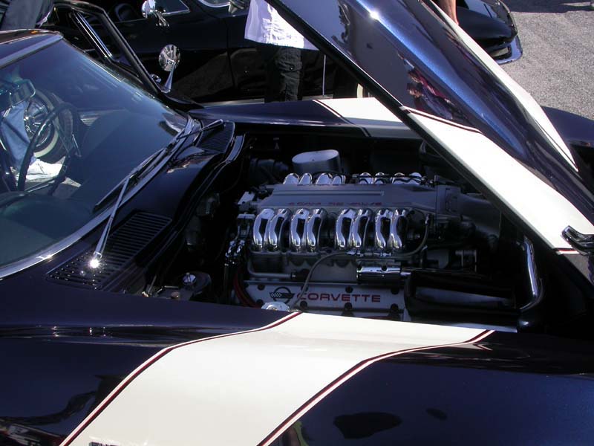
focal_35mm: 38
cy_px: 223
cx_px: 297
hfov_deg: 49.0
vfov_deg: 37.7
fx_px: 652
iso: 100
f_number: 6.7
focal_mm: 7.85
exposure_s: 1/299
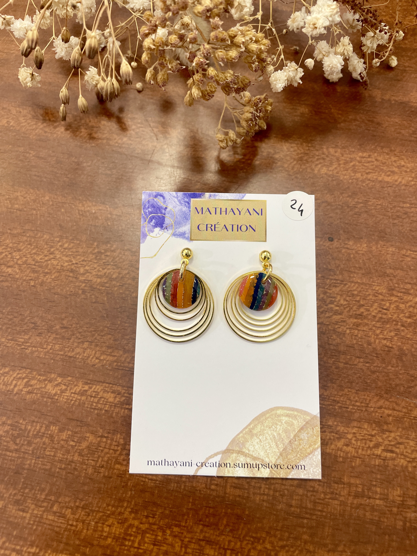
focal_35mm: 26
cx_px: 208
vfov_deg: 67.3
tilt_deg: -71.5
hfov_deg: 53.1
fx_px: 418
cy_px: 278
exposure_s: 1/100
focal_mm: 4.2
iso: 100
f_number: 1.6
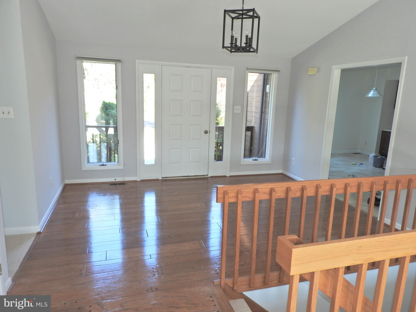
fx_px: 288
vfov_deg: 56.8
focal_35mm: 24
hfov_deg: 71.6
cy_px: 156
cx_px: 208
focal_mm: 4.3
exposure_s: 1/50
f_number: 3.3
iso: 100
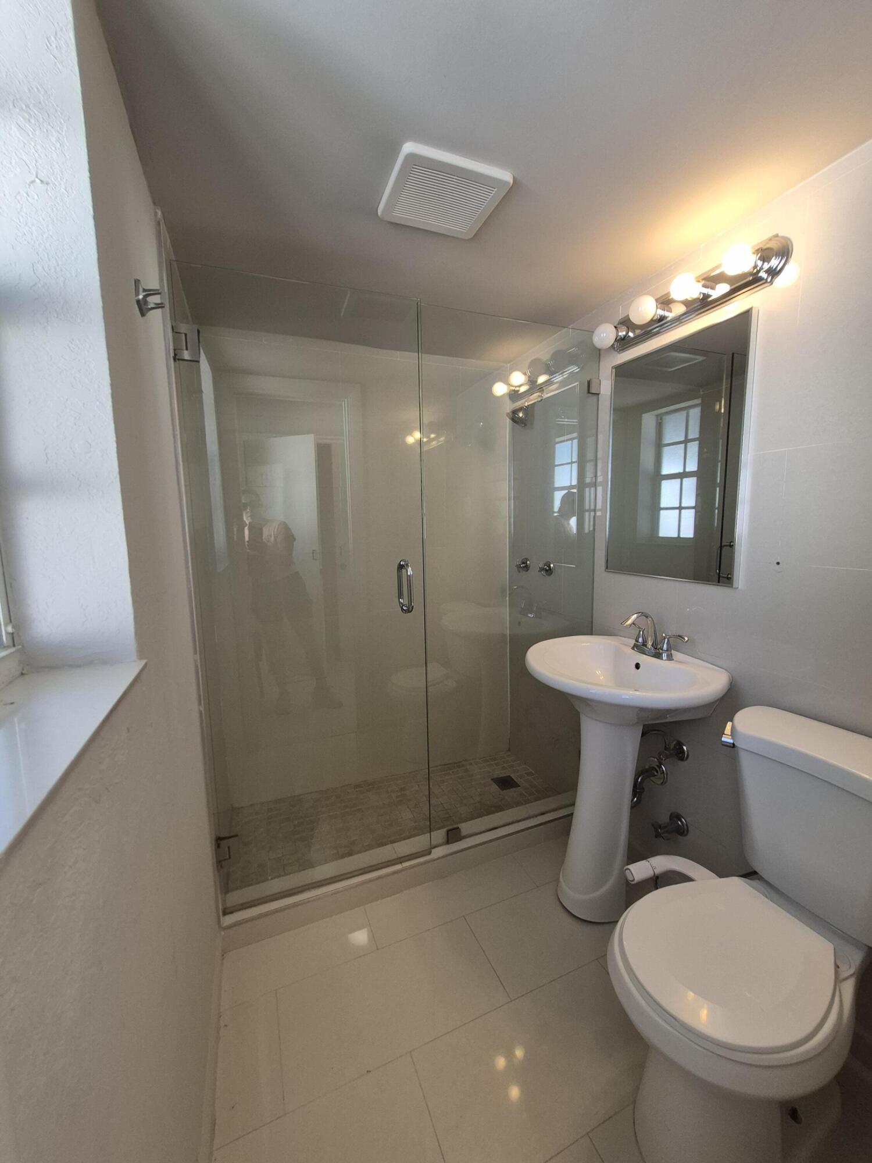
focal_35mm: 13
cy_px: 582
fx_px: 437
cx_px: 436
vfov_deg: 106.2
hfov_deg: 89.9
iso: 64
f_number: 2.2
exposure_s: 1/60
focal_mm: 1.74
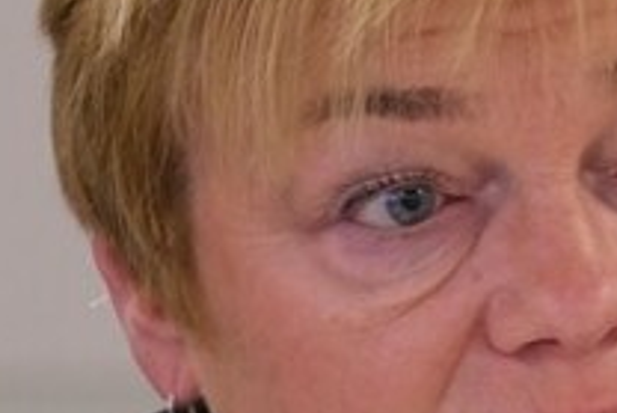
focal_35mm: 907
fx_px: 15555
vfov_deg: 1.5
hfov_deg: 2.3
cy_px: 401
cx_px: 513
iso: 800
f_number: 3.2
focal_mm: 140
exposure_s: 1/60
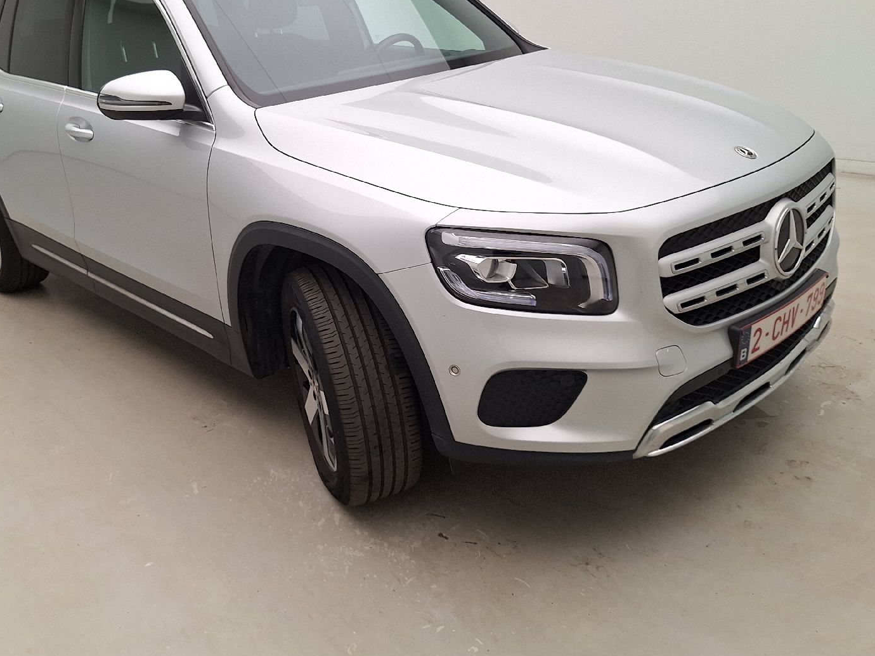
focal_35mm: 32
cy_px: 248
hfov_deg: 56.6
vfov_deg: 43.8
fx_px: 809
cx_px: 379
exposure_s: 1/112
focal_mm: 5.54
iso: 40
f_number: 1.8
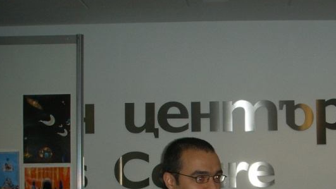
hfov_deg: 32.4
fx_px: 570
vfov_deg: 18.4
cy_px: 182
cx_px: 237
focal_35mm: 64
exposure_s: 1/45
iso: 100
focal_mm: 6.6
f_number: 3.5
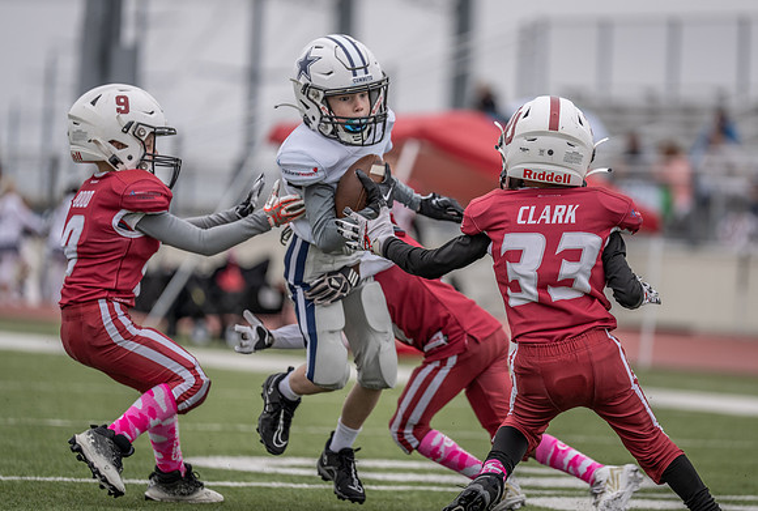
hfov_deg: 8.4
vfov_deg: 5.6
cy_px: 241
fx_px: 5179
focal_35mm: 245
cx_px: 470
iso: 200
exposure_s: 1/1250
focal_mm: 197
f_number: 2.8
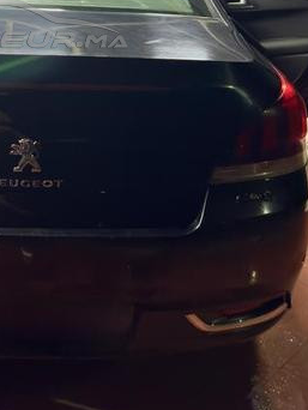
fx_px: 723
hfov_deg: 23.3
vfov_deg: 30.0
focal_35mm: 61
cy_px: 23
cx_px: 22
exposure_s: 1/33
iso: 320
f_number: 1.78
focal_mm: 6.76
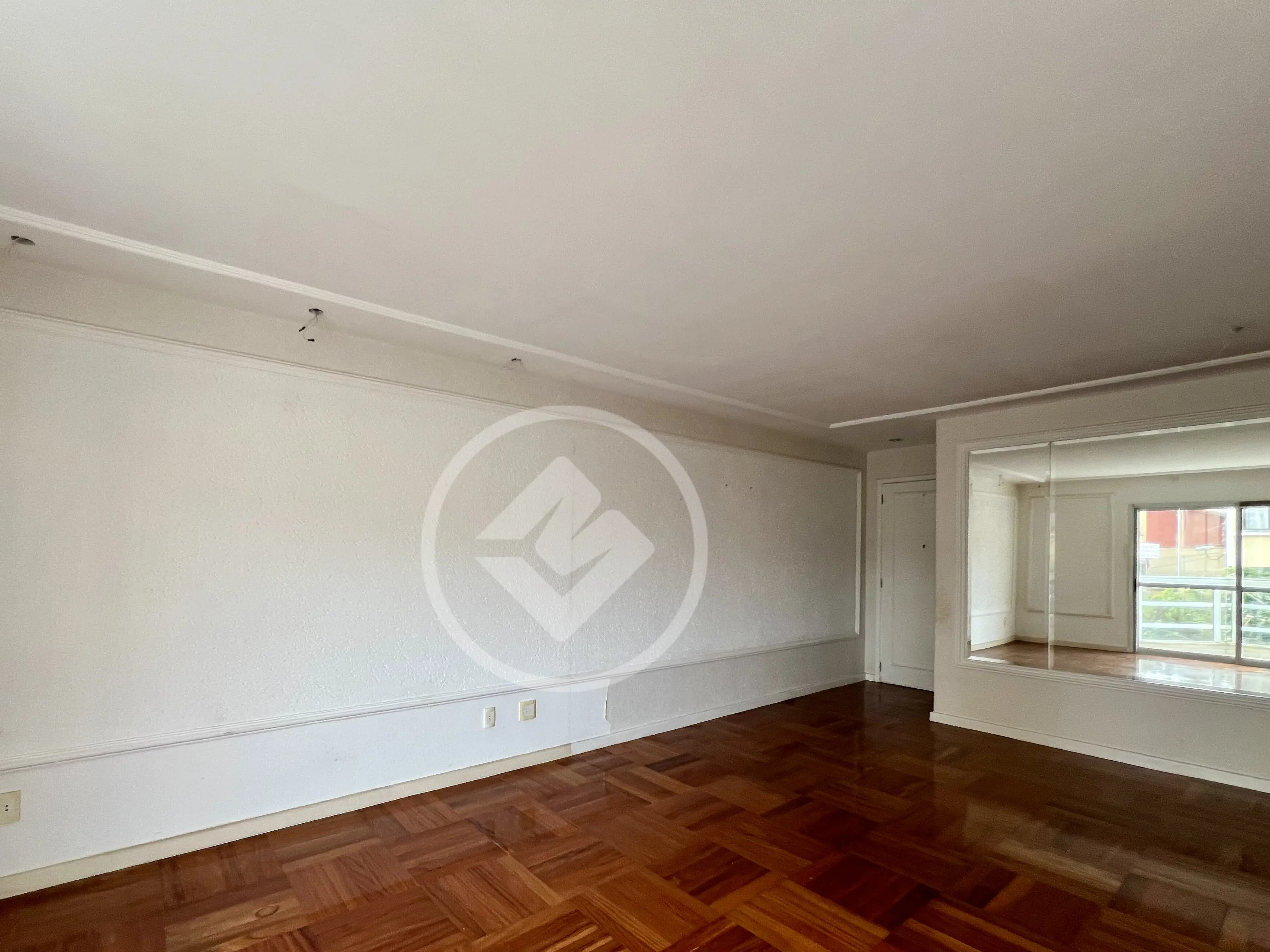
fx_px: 550
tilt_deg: +0.3
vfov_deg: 81.2
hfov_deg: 97.8
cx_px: 564
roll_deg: -1.5
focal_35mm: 15
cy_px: 549
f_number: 1.8
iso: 80
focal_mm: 1.57
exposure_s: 1/99
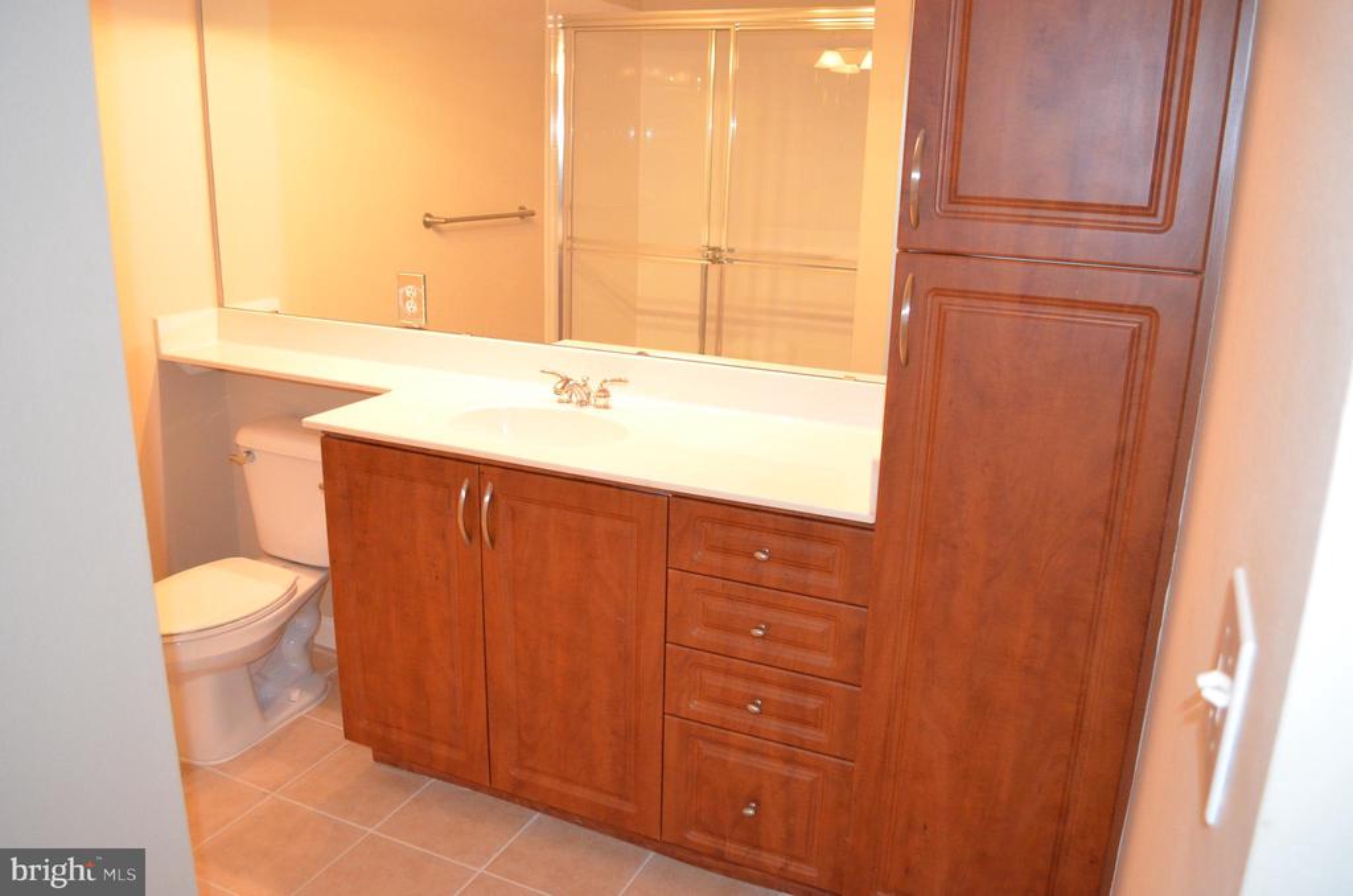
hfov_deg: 67.5
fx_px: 1013
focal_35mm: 27
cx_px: 676
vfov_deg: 47.7
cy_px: 448
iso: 2800
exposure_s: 1/60
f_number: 3.5
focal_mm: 18
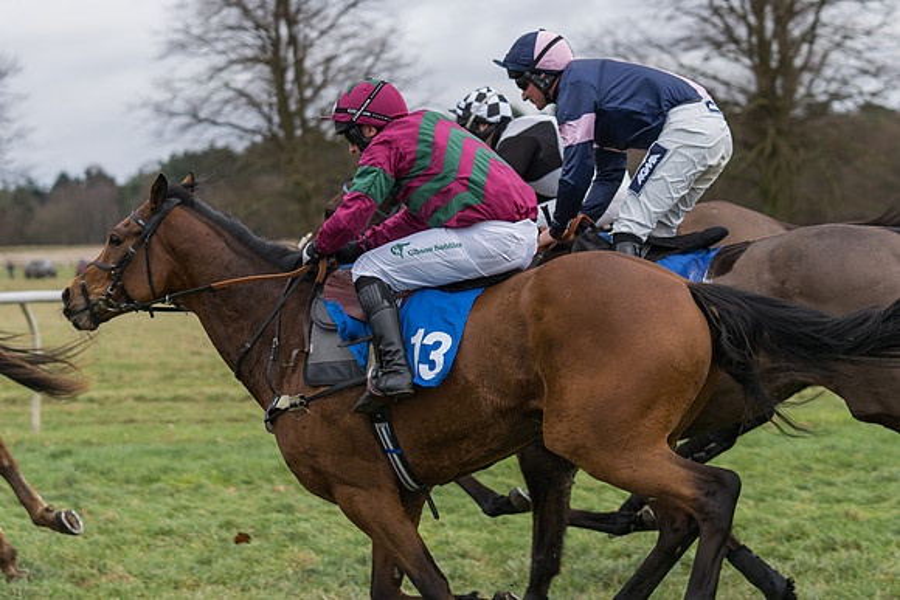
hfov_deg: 19.5
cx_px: 450
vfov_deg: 13.0
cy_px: 300
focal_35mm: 105
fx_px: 2625
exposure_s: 1/1000
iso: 400
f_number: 2.8
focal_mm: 70
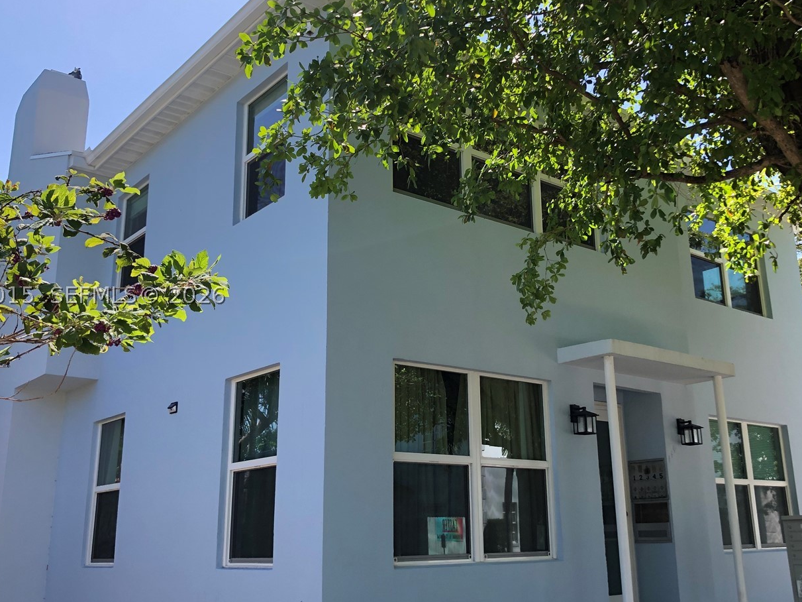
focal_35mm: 37
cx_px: 428
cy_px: 295
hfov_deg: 50.1
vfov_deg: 38.7
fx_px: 857
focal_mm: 4
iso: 20
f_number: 1.8
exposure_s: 1/666
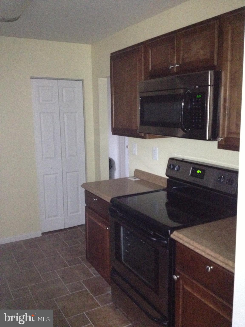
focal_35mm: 35
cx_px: 122
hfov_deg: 40.7
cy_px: 164
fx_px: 330
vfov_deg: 52.6
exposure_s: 1/16
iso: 800
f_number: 2.4
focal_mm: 4.28
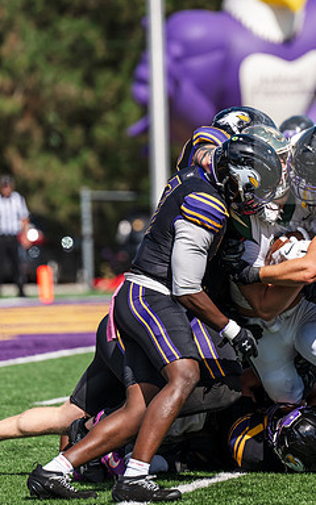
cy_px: 253
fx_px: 3927
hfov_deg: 4.6
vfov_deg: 7.4
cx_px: 215
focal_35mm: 285
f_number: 3.2
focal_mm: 185
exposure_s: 1/1250
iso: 80
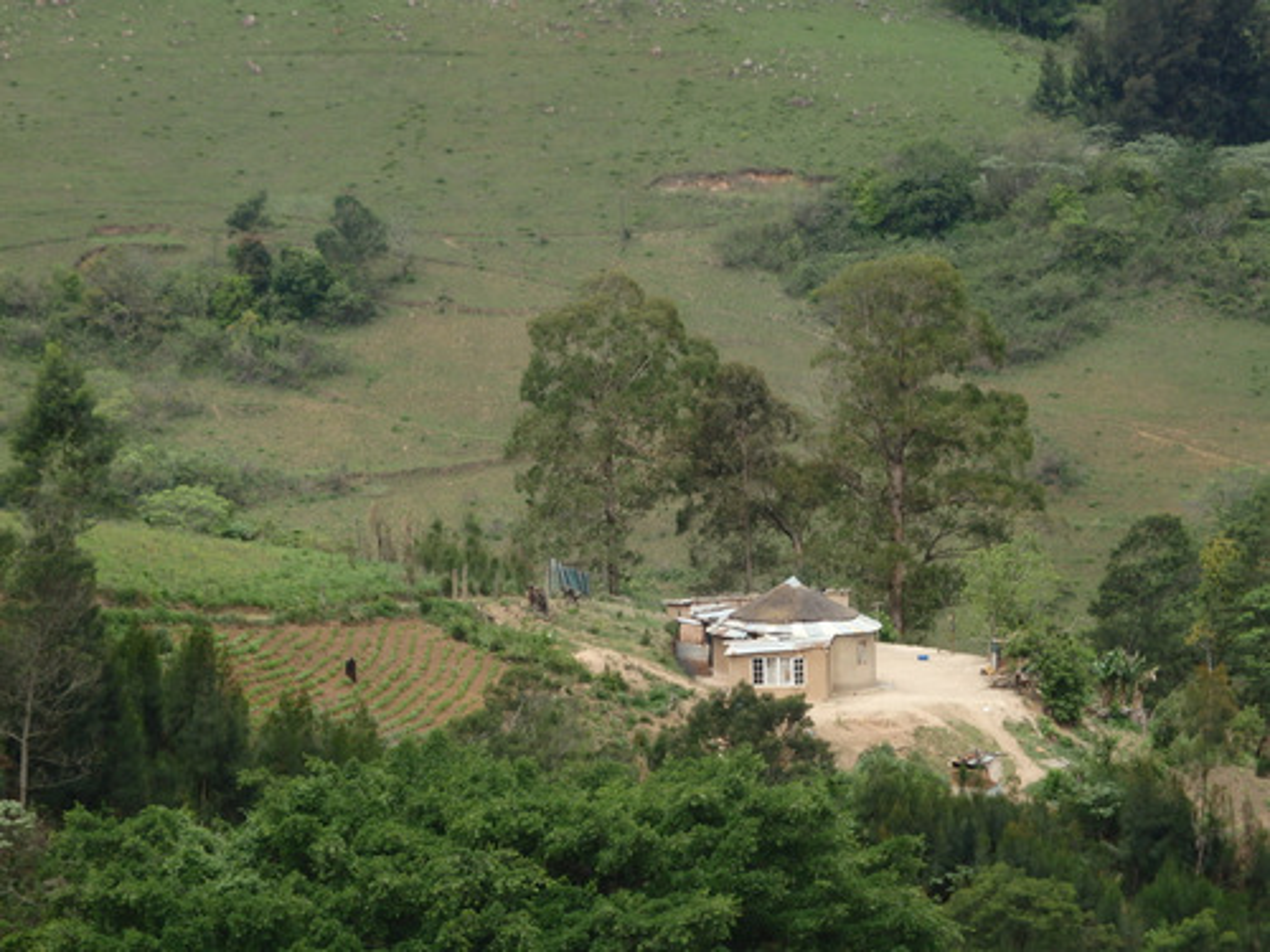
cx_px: 635
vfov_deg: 10.6
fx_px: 5136
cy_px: 476
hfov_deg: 14.1
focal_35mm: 140
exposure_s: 1/500
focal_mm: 25
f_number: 5.9
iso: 250
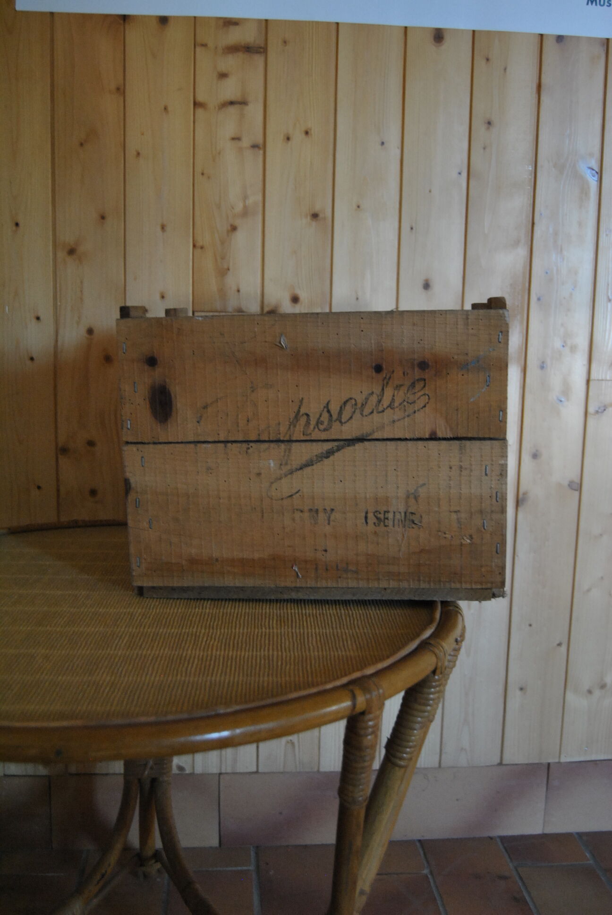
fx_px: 877
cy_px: 458
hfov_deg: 38.5
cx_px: 306
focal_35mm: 34
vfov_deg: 55.0
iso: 720
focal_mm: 23
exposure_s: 1/30
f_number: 3.8
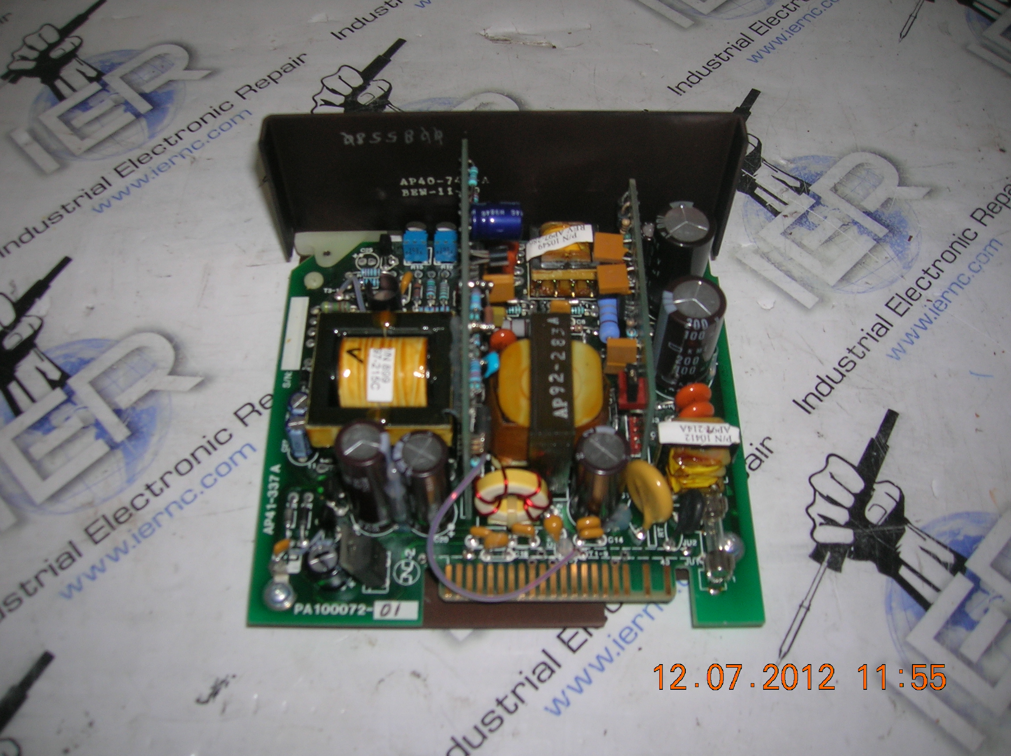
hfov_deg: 54.0
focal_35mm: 34
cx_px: 506
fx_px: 992
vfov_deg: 41.7
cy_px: 378
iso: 50
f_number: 2.9
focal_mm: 5.7
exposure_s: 1/60.1
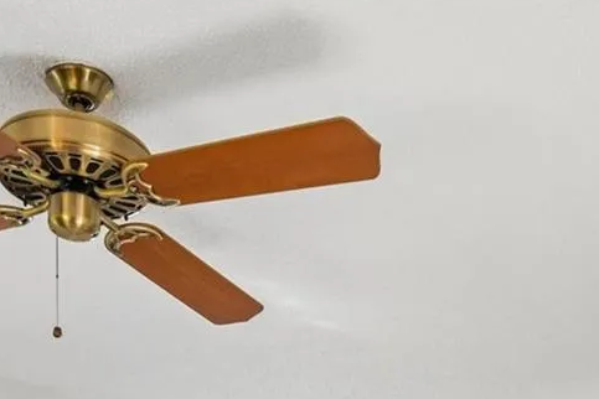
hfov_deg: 37.2
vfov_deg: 20.6
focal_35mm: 53
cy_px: 647
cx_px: 393
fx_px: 882
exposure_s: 1/80
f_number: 8
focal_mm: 16
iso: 400
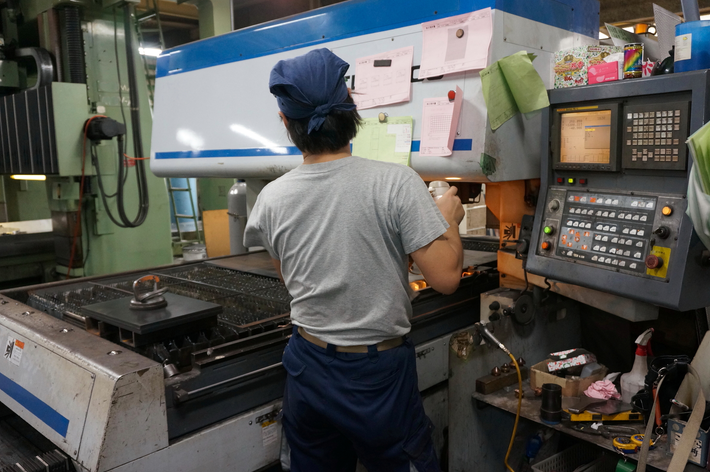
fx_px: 611
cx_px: 366
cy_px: 239
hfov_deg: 60.3
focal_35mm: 31
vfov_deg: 42.2
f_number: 4
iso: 1250
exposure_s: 1/60
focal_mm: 20
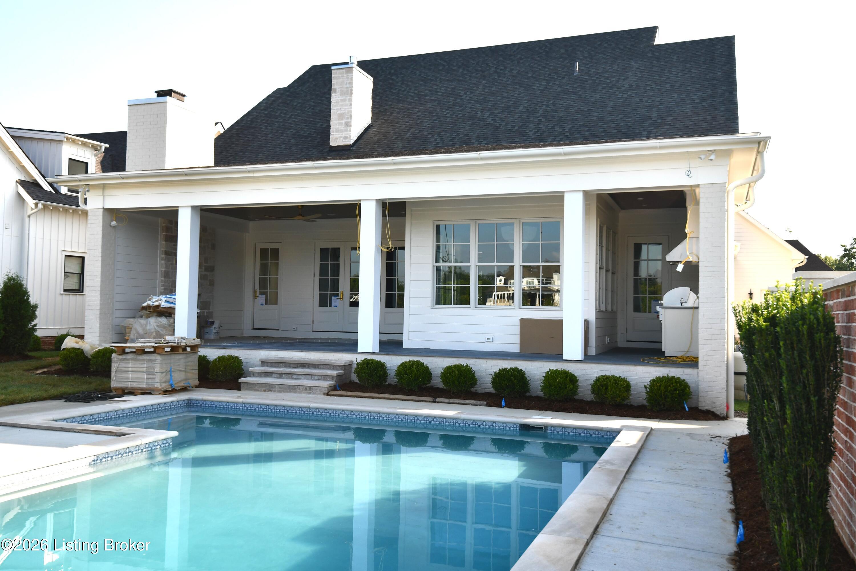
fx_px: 713
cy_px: 286
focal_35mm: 30
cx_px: 428
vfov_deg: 43.6
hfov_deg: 61.9
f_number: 8
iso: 200
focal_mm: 20
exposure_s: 1/250
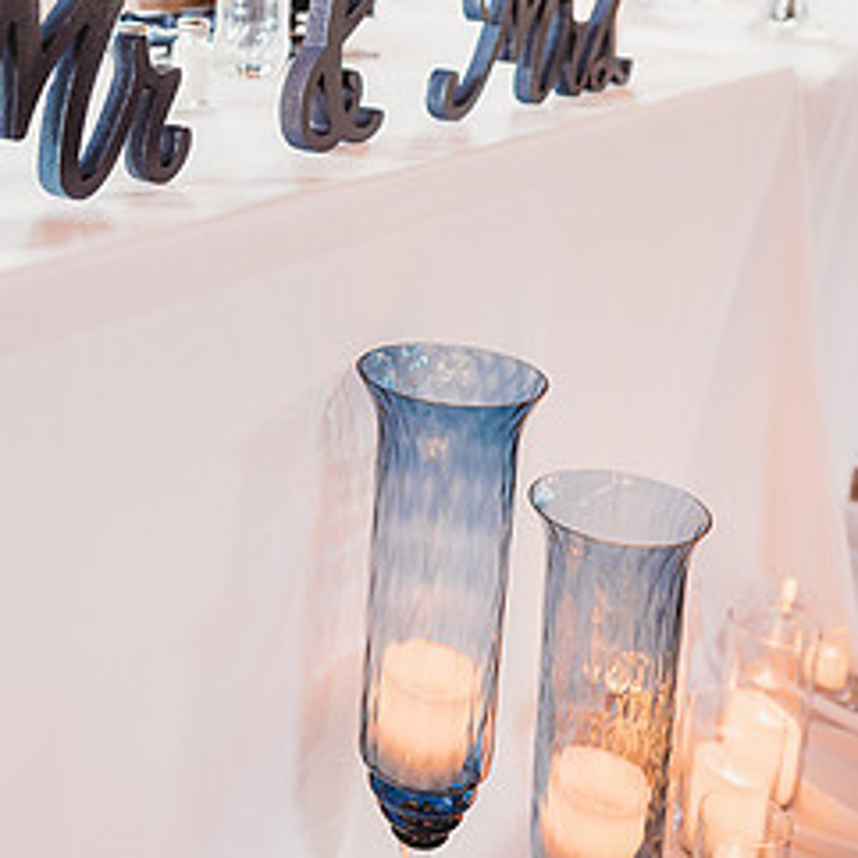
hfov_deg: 33.5
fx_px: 1374
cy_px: 173
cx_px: 146
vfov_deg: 33.7
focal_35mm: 49
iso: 800
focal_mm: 24
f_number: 2.5
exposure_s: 1/125
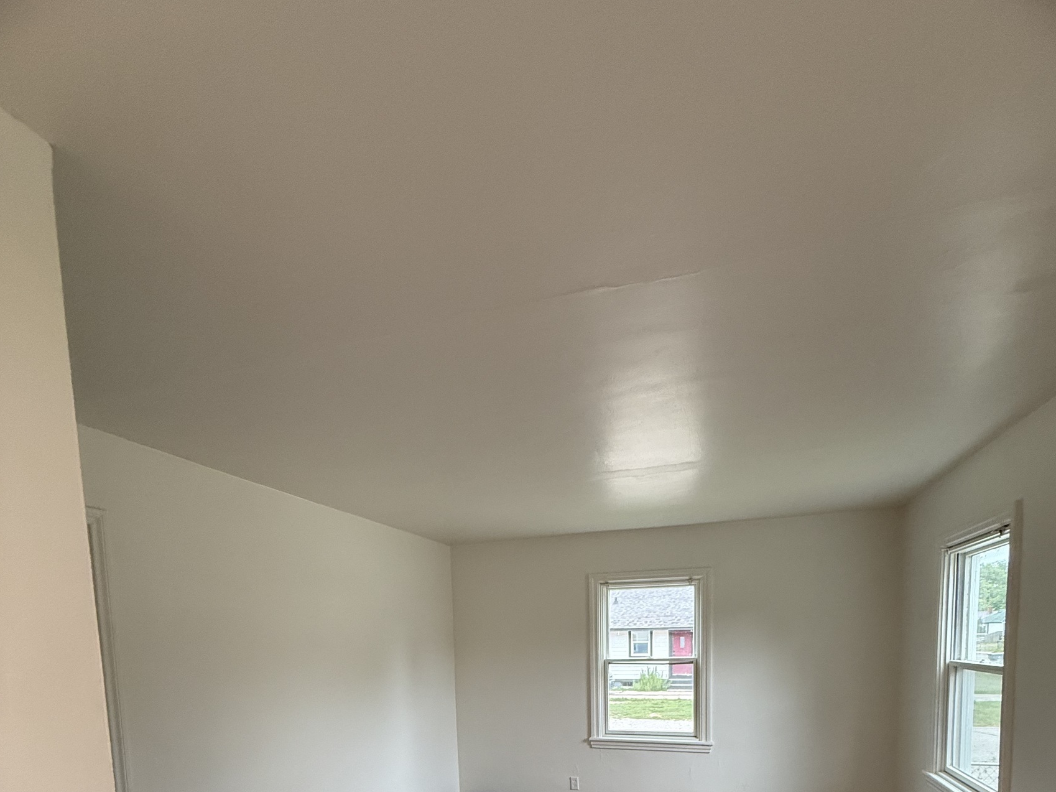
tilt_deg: -4.3
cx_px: 535
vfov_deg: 59.5
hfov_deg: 84.7
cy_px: 699
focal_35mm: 19
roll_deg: +0.6
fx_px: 580
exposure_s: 1/99
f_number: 2.2
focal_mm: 2.22
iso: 250
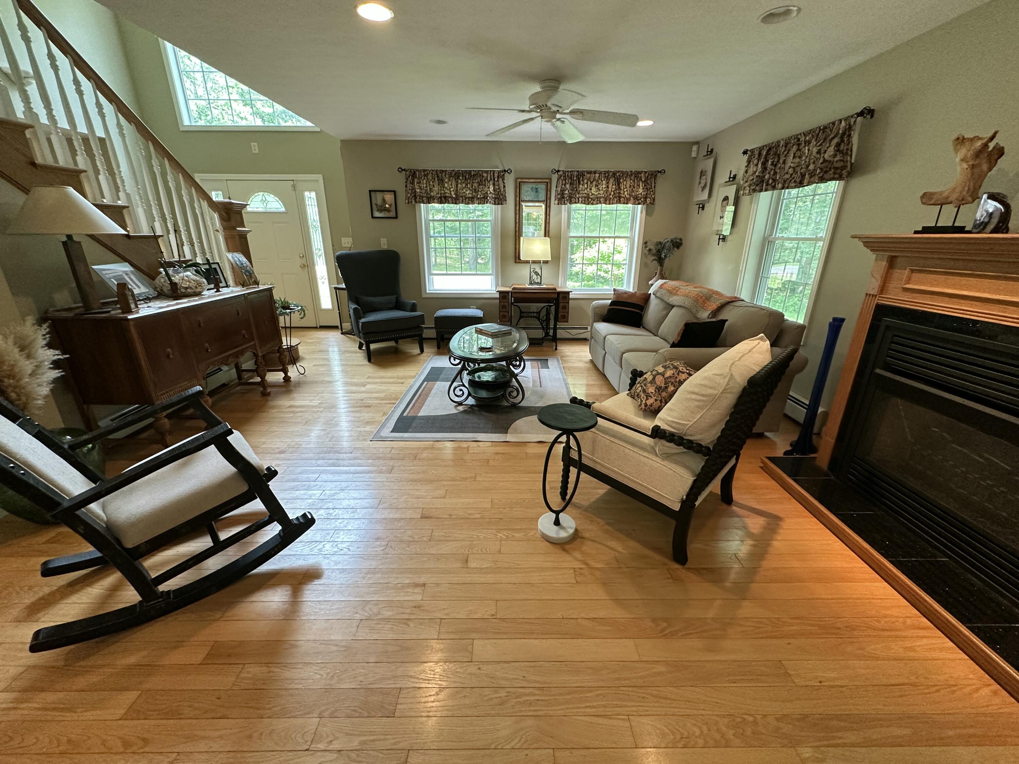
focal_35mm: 14
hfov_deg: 102.1
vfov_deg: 85.7
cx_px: 510
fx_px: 412
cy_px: 382
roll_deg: -0.2
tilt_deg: -19.9
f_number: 2.2
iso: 250
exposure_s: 1/120
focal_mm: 2.22
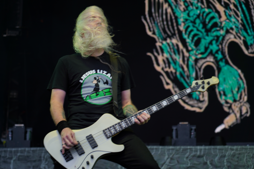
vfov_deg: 13.0
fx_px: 741
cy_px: 84
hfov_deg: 19.5
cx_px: 127
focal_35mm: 105
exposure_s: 1/125
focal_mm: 105
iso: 160
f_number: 4
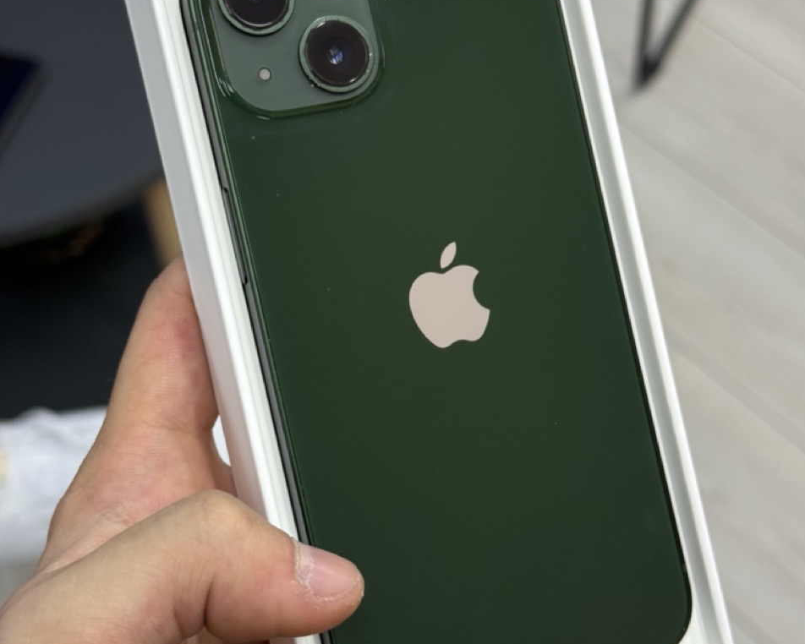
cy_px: 319
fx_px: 1501
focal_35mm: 63
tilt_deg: -53.9
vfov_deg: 24.2
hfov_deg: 30.0
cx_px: 405
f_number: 1.78
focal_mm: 6.76
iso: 125
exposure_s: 1/103
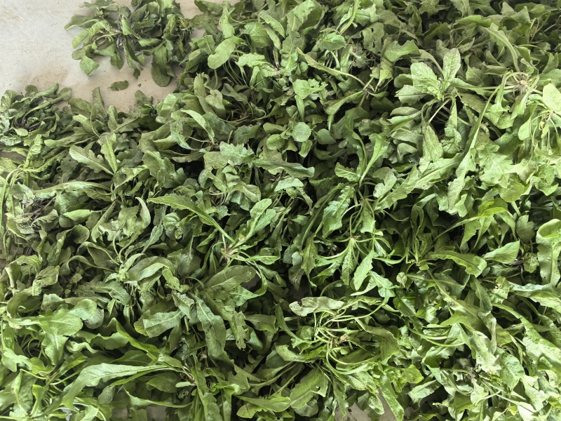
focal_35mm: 27
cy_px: 210
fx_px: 438
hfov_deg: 65.3
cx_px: 280
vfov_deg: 51.4
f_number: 2
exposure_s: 1/100
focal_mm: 5.75
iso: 100
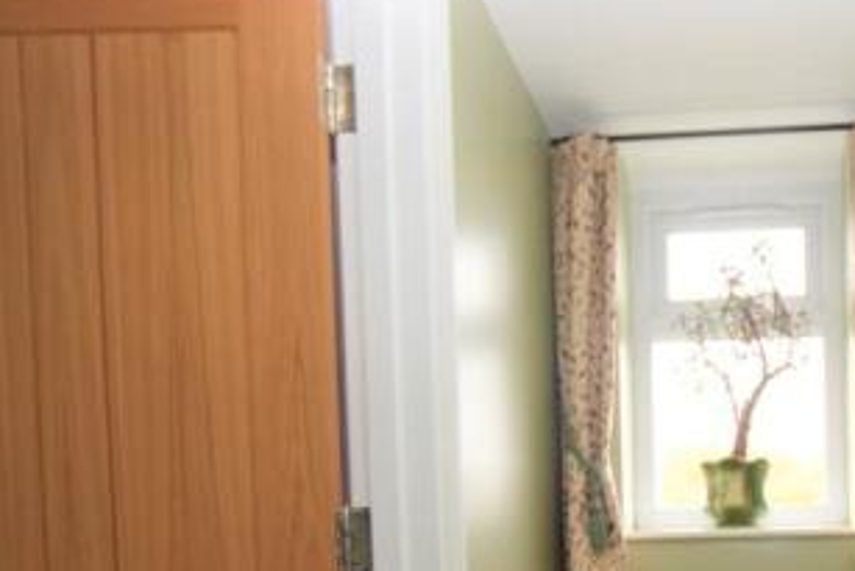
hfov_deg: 54.7
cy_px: 567
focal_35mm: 32
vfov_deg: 37.0
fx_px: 760
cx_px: 684
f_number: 5
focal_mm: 10
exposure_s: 1/60
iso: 1600
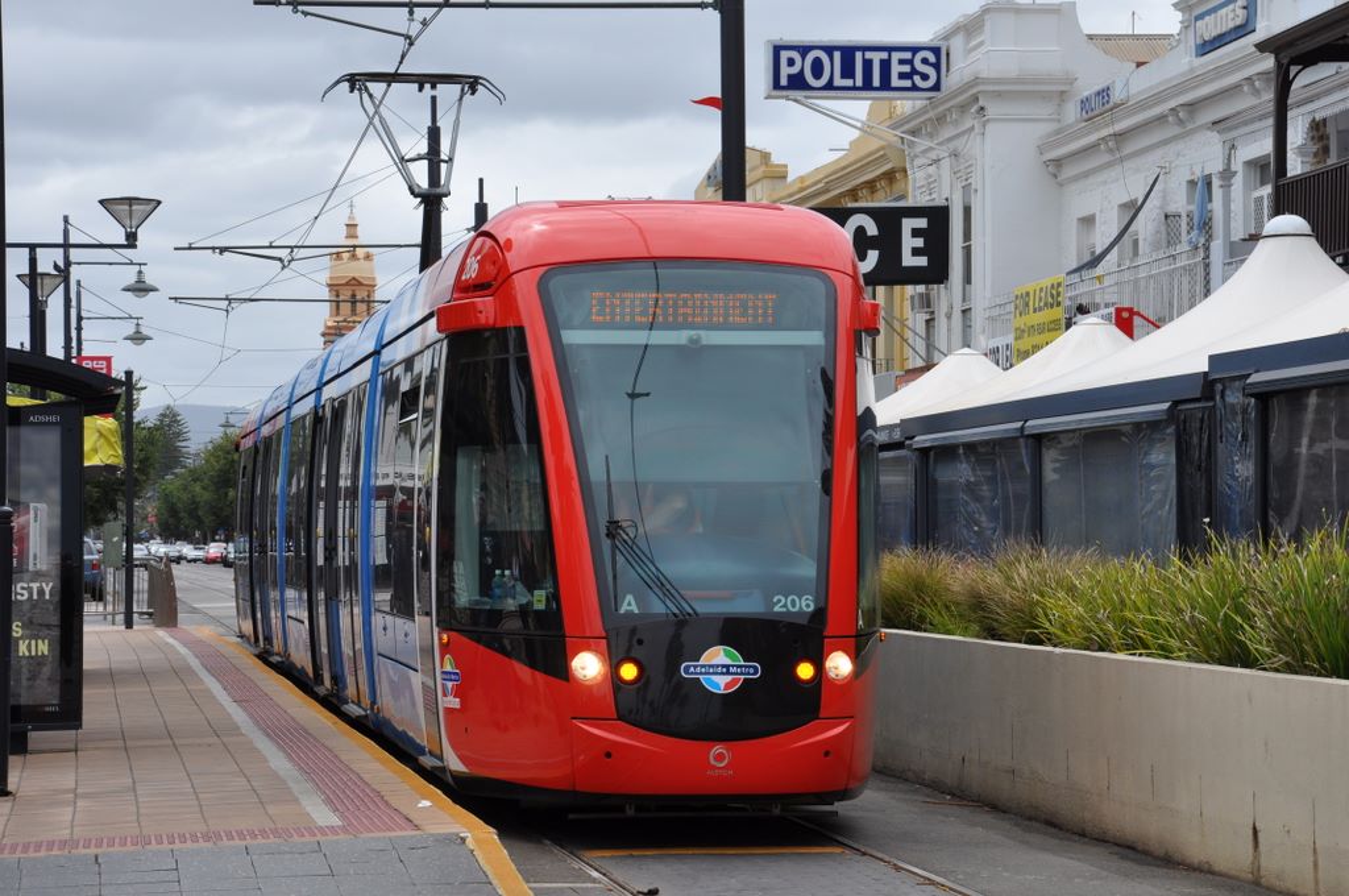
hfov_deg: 20.6
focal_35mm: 99
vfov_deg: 13.8
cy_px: 448
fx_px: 3705
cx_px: 674
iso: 200
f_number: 9
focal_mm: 66
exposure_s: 1/400
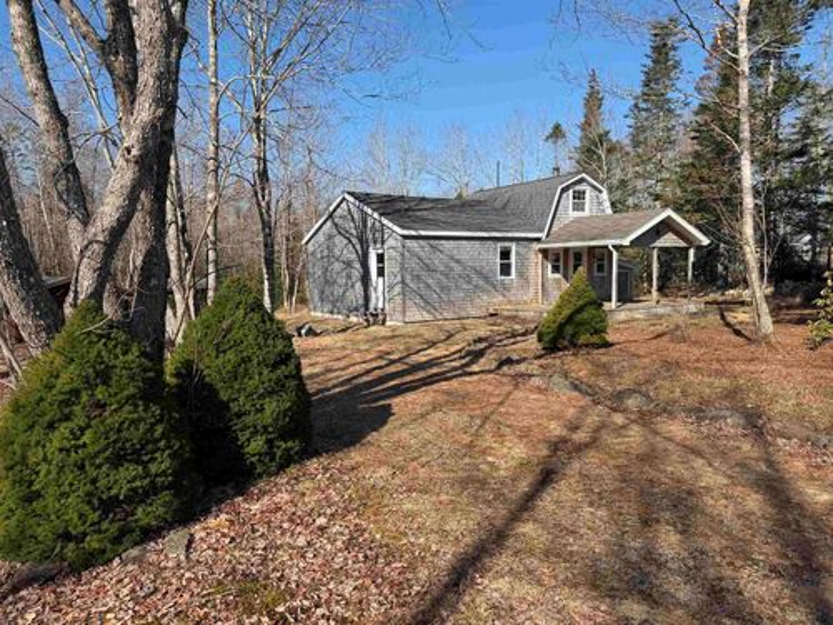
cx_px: 416
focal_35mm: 24
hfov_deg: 71.6
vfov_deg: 56.8
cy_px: 312
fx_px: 578
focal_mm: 6.76
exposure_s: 1/3279
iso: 80
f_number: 1.78
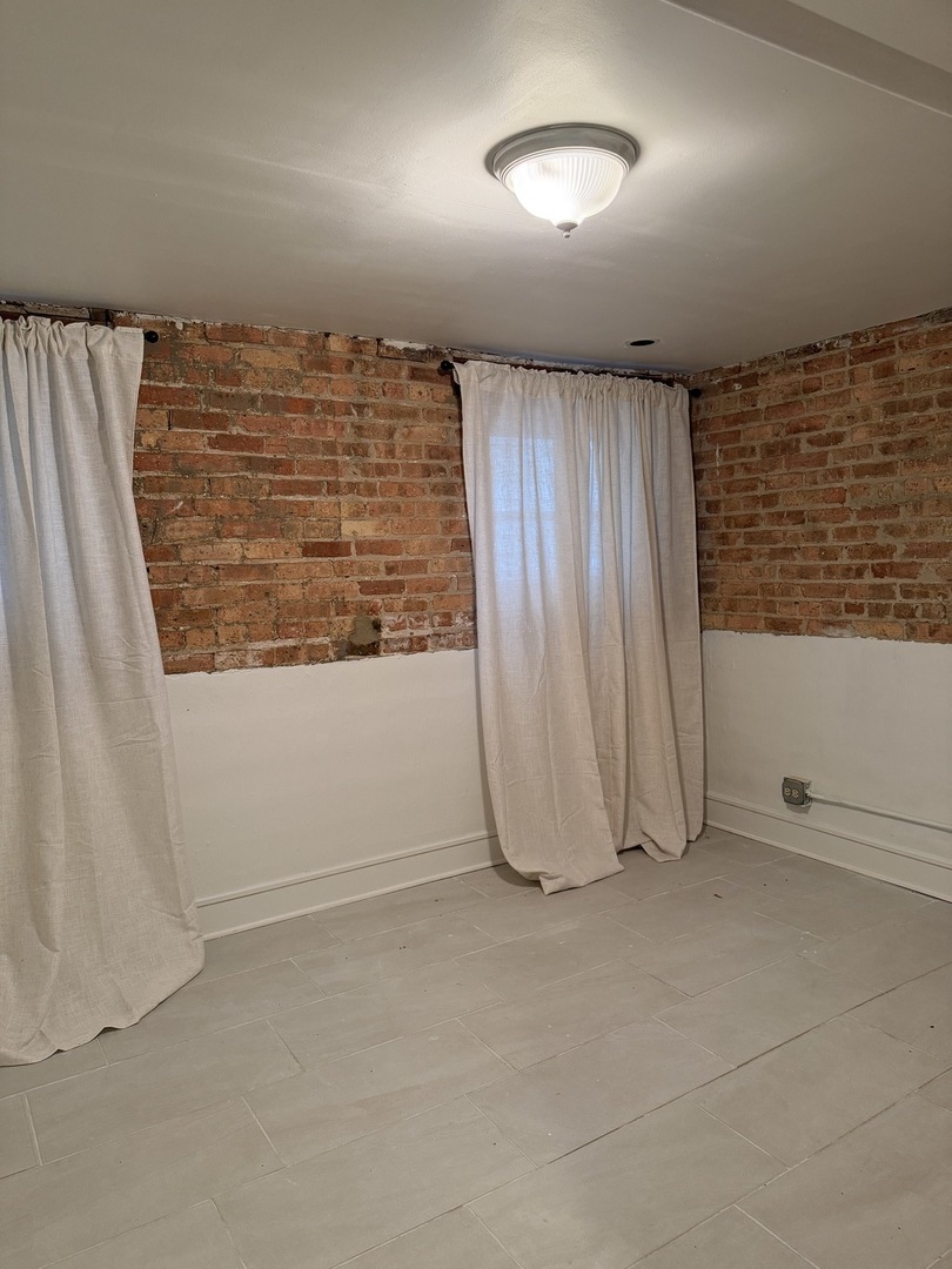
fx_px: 880
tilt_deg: -4.7
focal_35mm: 24
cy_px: 634
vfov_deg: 71.6
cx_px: 476
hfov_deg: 56.8
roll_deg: +1.9
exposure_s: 1/60
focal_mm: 6.76
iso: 320
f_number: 1.78
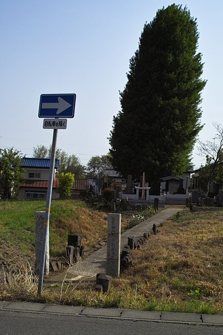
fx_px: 446
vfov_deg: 41.1
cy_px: 168
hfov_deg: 28.1
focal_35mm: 48
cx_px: 112
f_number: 8
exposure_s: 1/500
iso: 100
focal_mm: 28
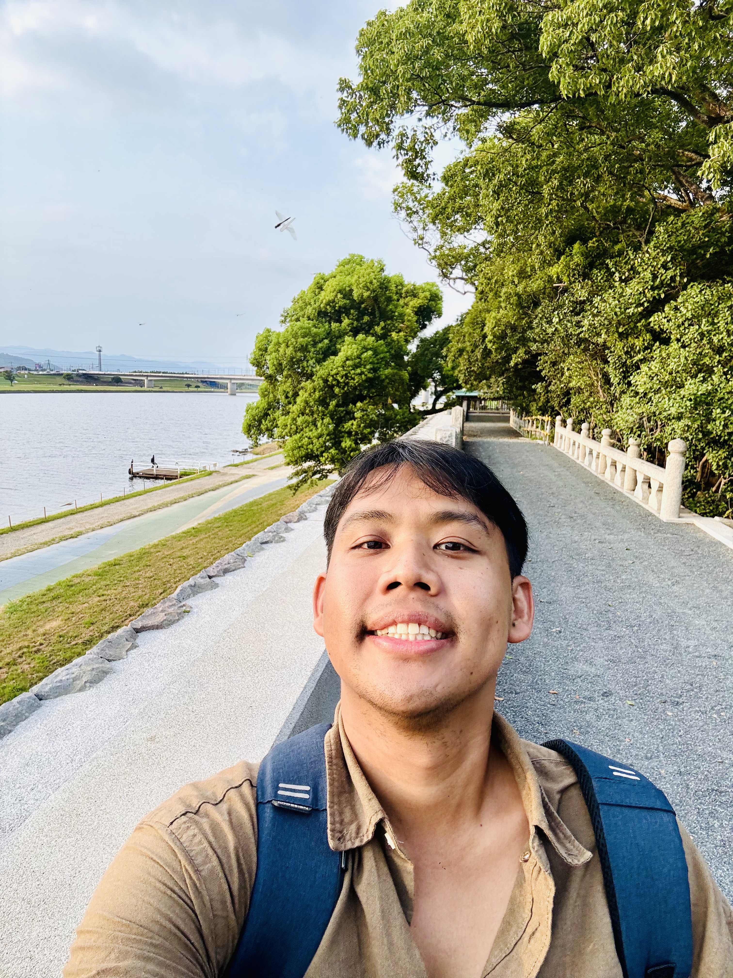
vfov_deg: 73.9
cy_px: 489
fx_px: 649
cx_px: 366
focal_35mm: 23
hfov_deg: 58.9
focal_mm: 2.69
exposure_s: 1/213
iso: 25
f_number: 1.9
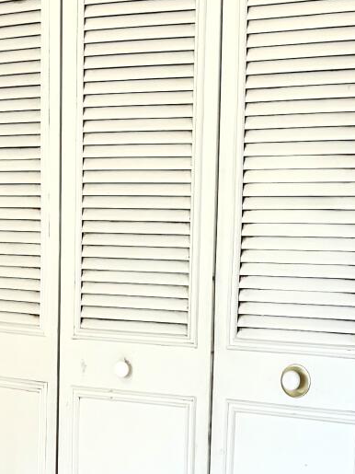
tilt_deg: -5.1
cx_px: 159
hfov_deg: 14.6
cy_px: 410
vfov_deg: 19.2
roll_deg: -0.7
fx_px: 1382
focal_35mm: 101
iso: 64
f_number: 1.6
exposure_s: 1/120
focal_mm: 5.96
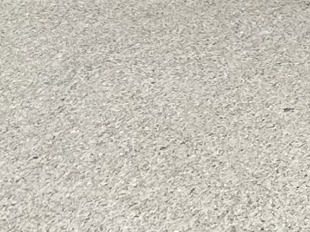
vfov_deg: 6.5
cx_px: 852
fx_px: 1791
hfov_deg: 8.6
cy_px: -556
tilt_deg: -8.1
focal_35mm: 200
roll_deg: +0.2
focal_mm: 5.7
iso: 50
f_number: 1.5
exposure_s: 1/1029
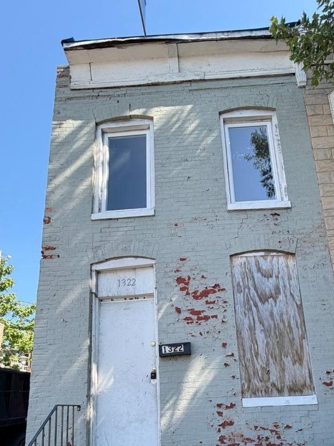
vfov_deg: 68.6
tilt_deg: +12.4
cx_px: 203
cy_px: 340
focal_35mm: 23
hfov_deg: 58.3
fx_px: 296
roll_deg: +2.7
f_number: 2.2
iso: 64
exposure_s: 1/502
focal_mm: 2.22
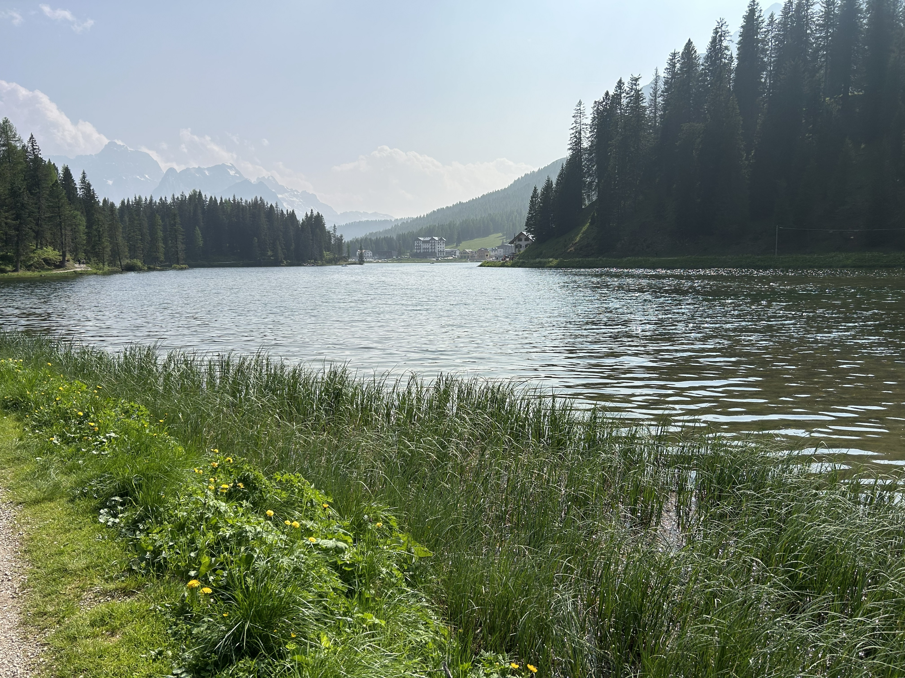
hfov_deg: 67.3
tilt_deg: -7.2
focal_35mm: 26
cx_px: 452
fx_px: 680
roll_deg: +0.8
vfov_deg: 53.1
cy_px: 339
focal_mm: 5.7
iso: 50
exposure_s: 1/7463
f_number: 1.5
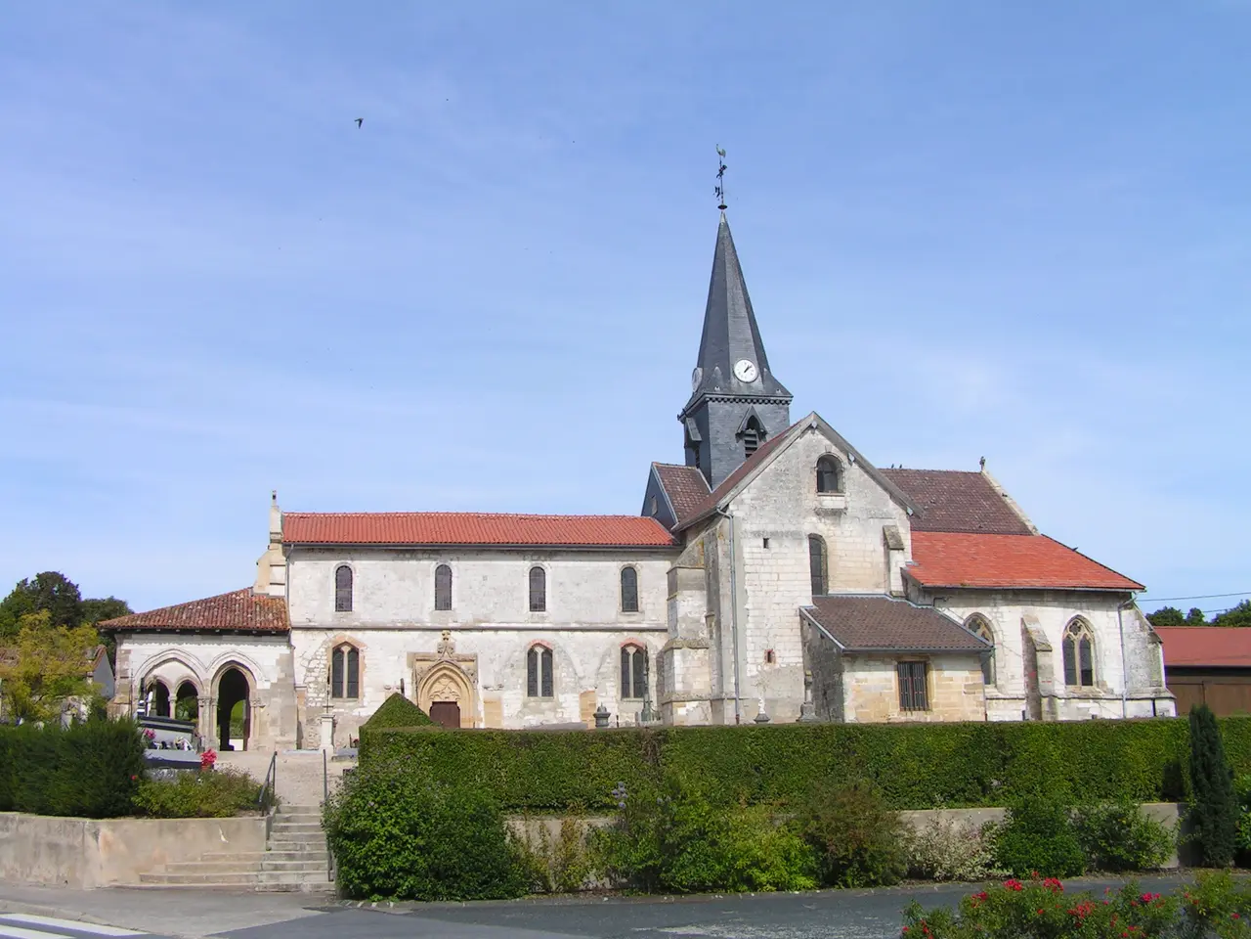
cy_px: 470
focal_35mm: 38
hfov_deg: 49.0
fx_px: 1373
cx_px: 626
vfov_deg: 37.7
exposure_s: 1/500
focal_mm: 6.3
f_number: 5.6
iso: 50
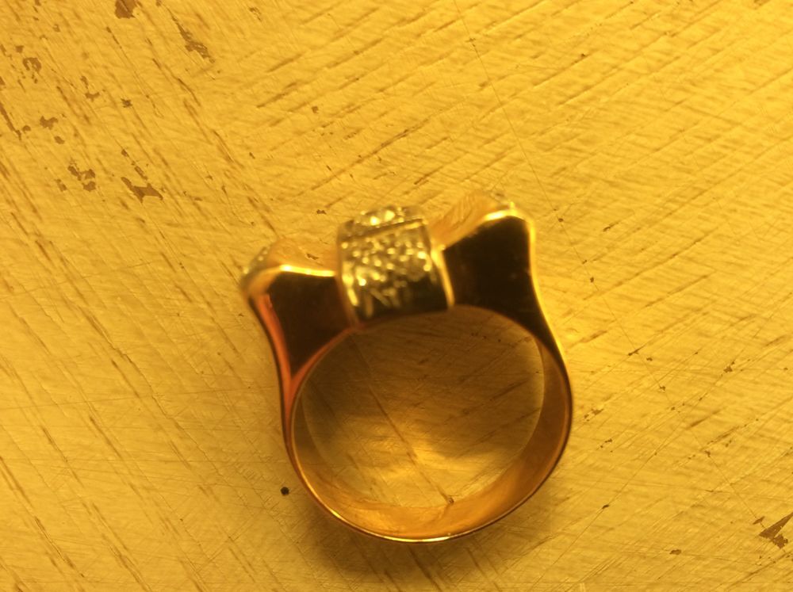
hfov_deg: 56.9
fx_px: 732
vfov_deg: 44.1
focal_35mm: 32
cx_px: 396
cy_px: 296
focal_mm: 3.3
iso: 40
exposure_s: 1/25
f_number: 2.4
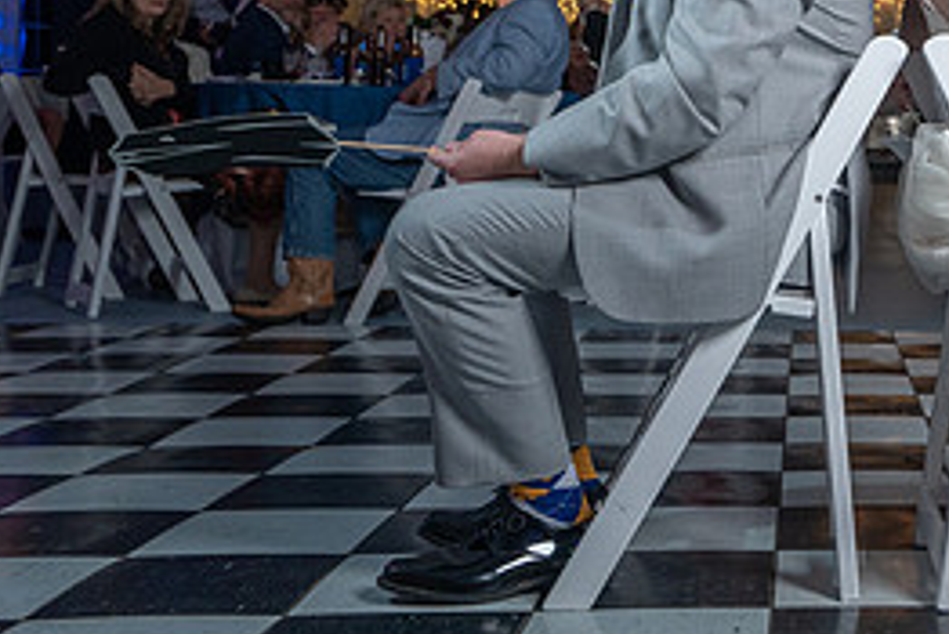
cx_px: 992
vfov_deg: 20.5
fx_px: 1688
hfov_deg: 29.0
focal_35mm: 64
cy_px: -10
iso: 2000
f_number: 5.6
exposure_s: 1/250
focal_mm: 28
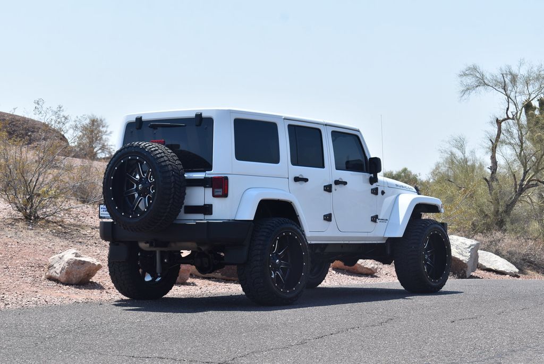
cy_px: 182
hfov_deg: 24.6
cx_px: 272
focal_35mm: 82
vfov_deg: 16.6
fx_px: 1248
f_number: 8
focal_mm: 55
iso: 100
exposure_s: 1/250
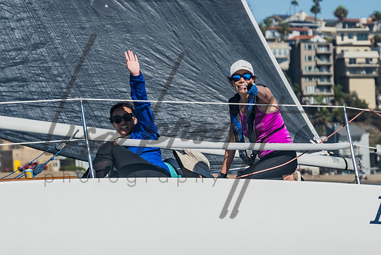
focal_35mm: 266
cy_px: 200
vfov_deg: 5.2
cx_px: 213
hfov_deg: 7.7
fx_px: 2820
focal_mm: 120
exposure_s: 1/640
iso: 160
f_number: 6.3
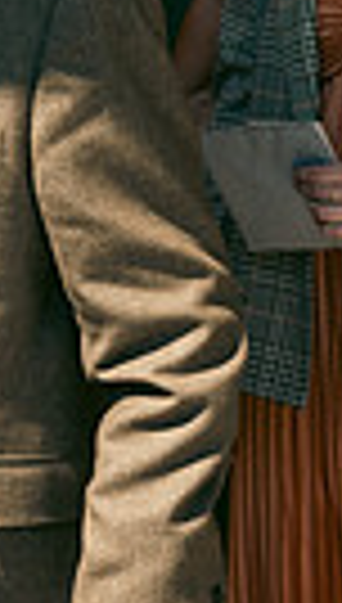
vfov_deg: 11.7
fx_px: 2900
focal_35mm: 181
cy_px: -101
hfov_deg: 6.3
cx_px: -562
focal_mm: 40
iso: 100
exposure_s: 1/800
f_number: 3.5
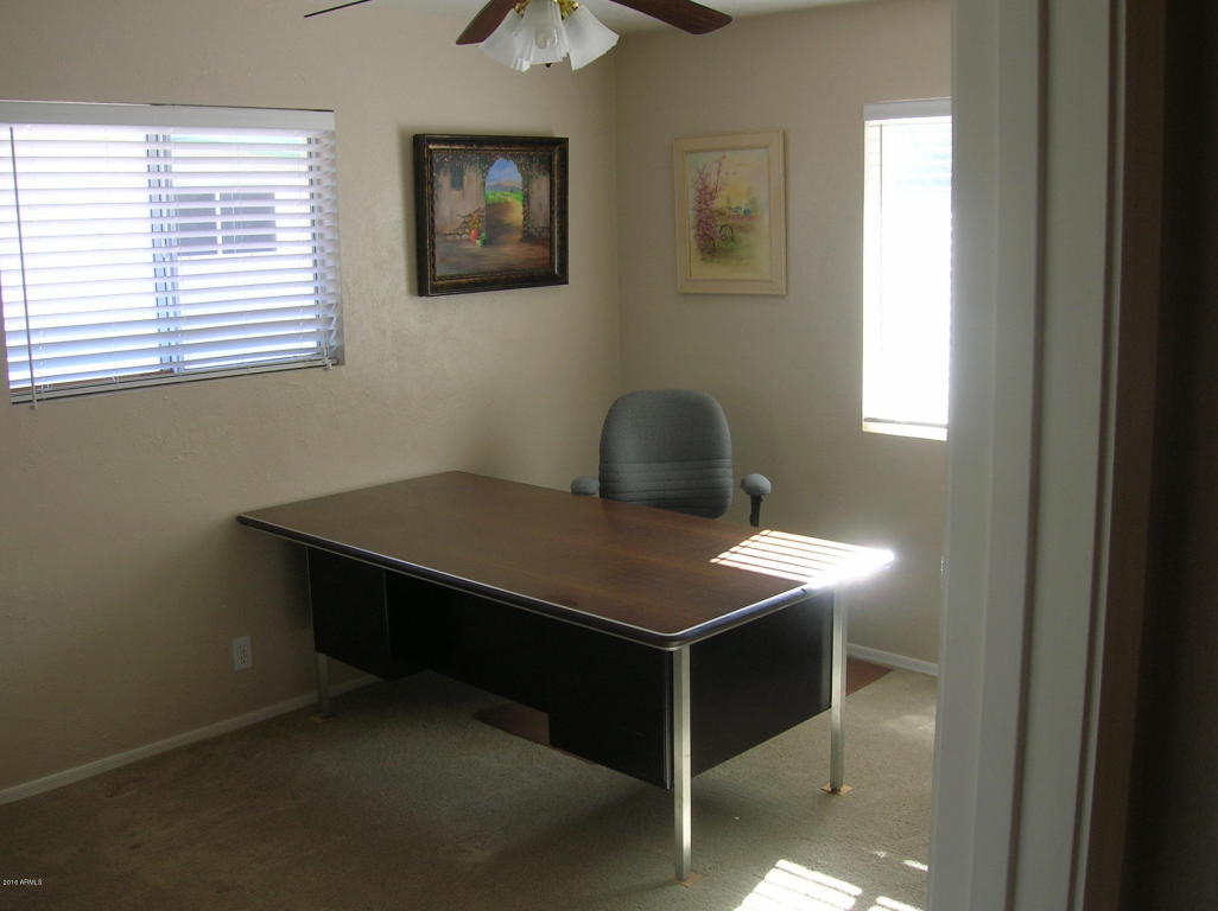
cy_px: 456
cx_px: 609
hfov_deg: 54.0
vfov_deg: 41.7
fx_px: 1195
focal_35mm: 34
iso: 50
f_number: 4.9
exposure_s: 1/17.1
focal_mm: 5.7
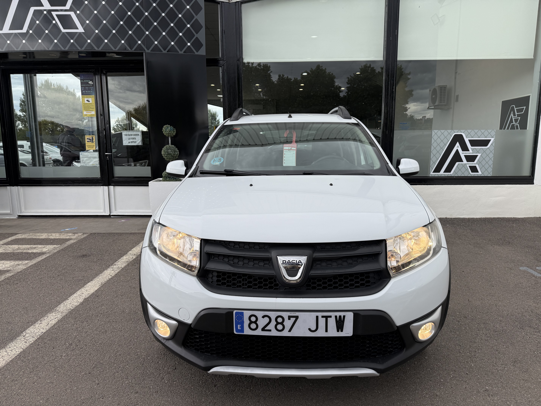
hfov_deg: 71.6
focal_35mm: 24
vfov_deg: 56.8
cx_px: 270
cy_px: 203
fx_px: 375
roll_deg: +0.3
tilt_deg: -8.7
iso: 80
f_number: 1.78
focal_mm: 6.76
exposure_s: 1/1122
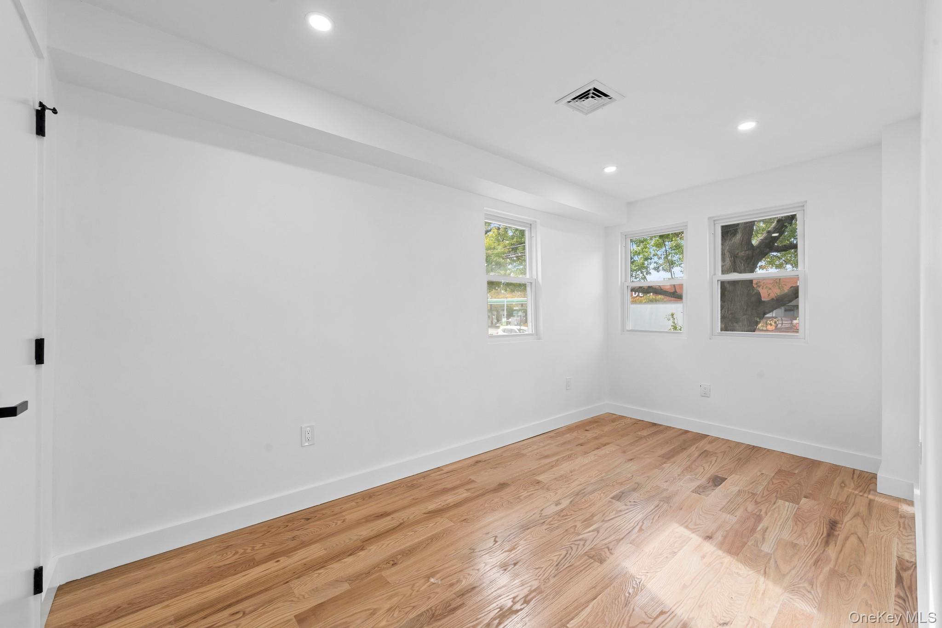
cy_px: 314
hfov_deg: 104.3
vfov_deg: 81.2
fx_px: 366
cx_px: 471
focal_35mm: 14
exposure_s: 1/10
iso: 640
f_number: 10
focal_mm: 14
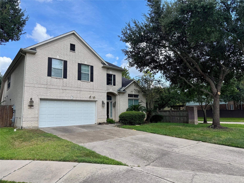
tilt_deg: +6.9
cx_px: 122
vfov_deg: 56.8
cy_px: 92
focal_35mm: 24
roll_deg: +0.8
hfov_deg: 71.6
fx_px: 169
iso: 80
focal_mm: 6.76
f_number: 1.78
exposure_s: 1/2415
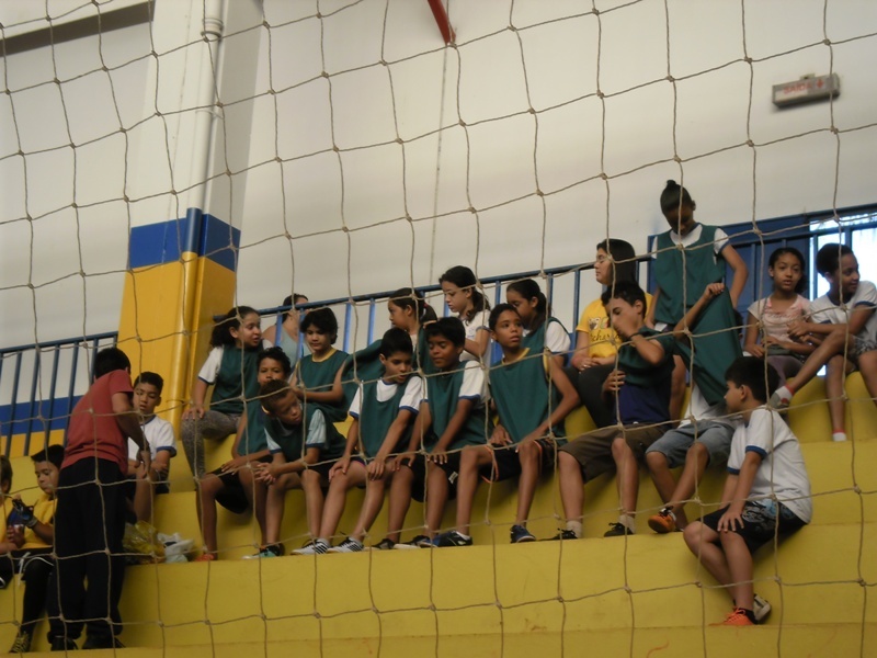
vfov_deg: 19.9
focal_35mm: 74
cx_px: 438
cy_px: 329
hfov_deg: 26.3
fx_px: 1875
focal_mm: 13.2
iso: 100
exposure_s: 1/72
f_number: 3.9
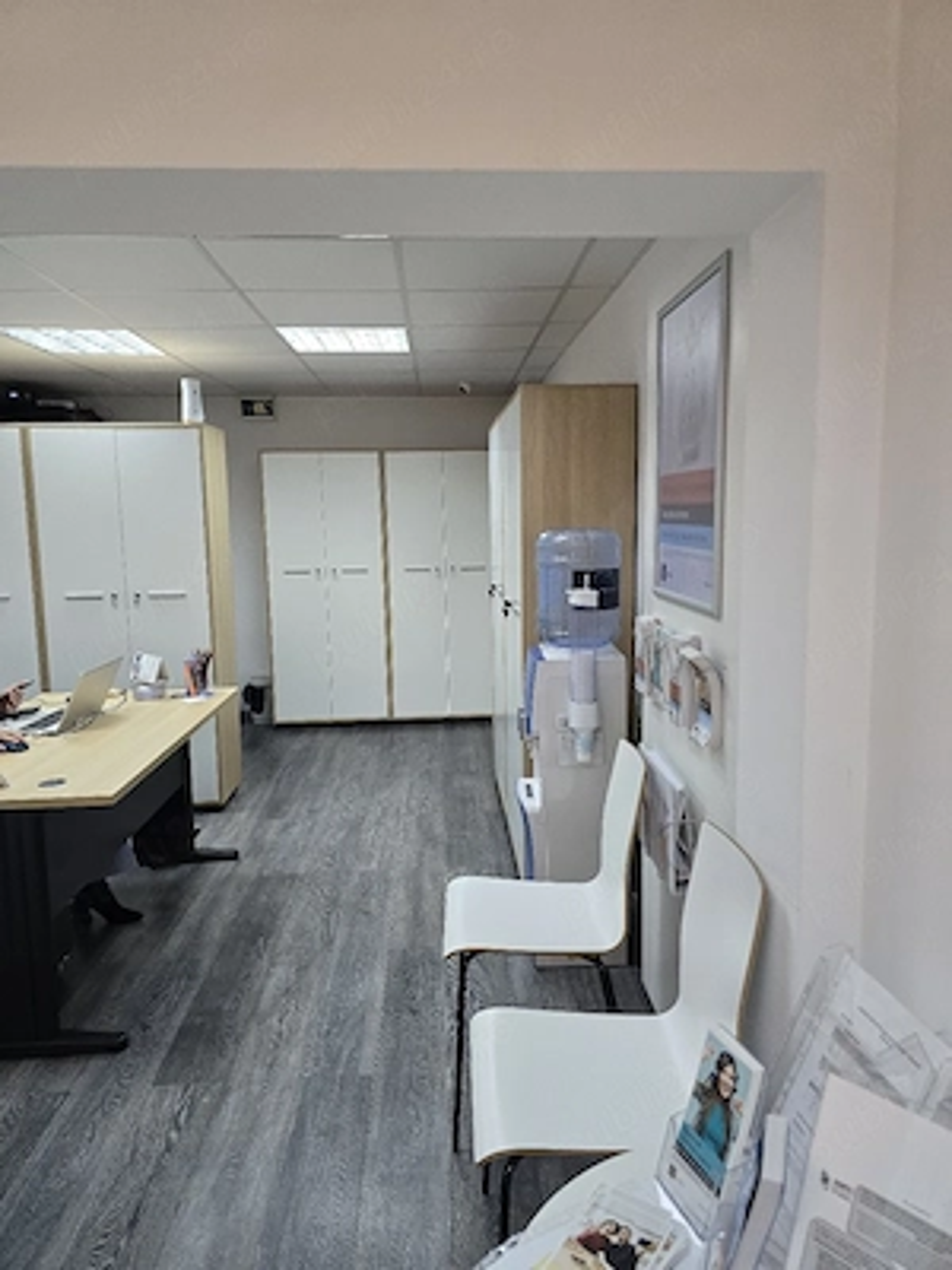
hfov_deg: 58.9
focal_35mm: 23
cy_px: 635
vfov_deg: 73.9
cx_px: 476
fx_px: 843
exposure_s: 1/101
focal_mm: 6.3
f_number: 1.7
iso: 250
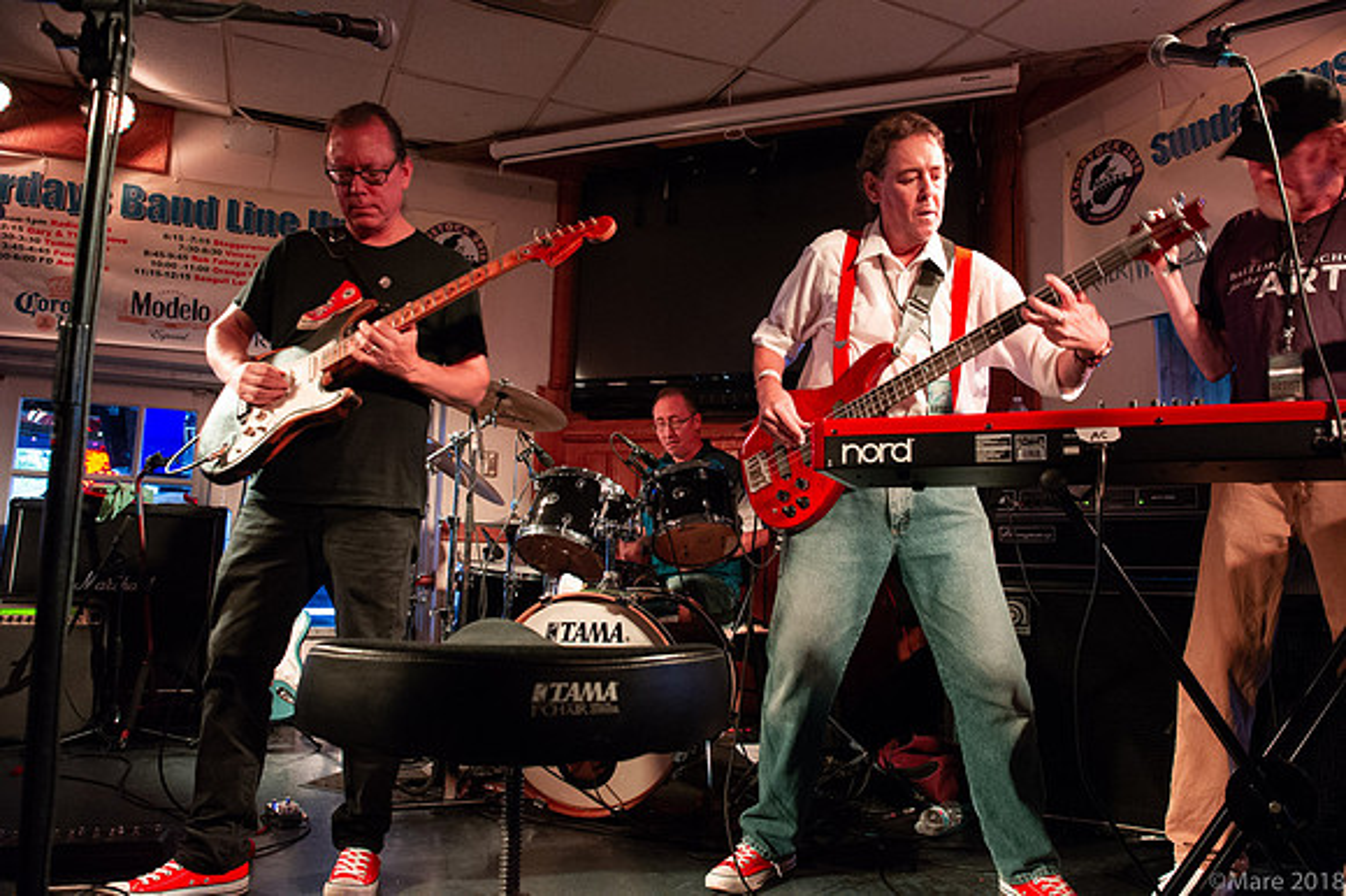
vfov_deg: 53.1
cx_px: 673
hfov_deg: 73.8
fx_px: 897
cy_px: 448
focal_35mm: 24
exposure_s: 1/50
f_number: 6.3
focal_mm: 24
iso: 6400
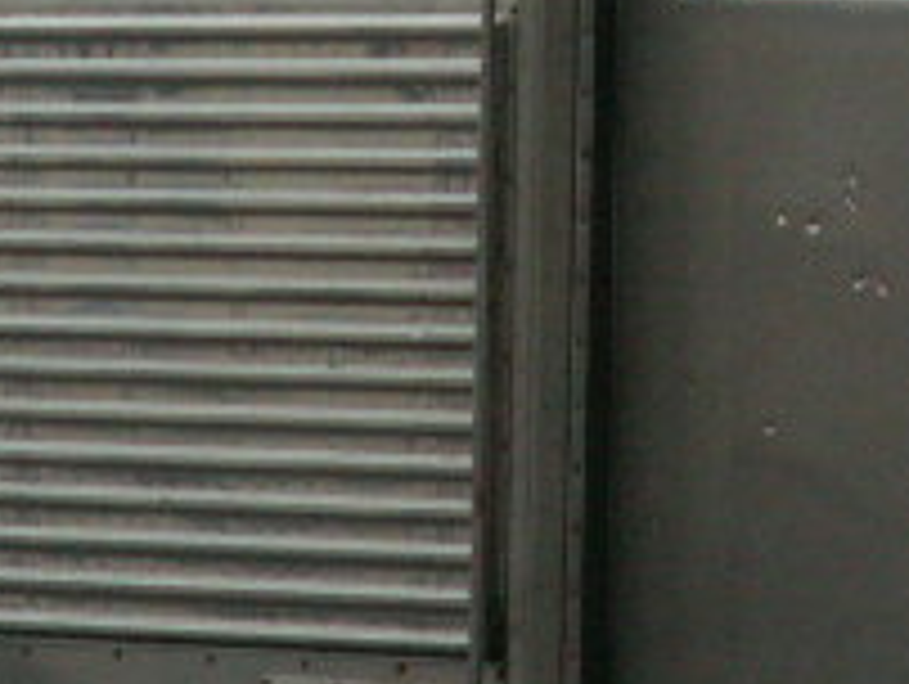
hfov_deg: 2.9
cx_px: 184
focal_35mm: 686
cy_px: -58
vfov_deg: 2.2
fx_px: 18035
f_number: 4
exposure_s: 1/80
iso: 160
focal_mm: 35.58
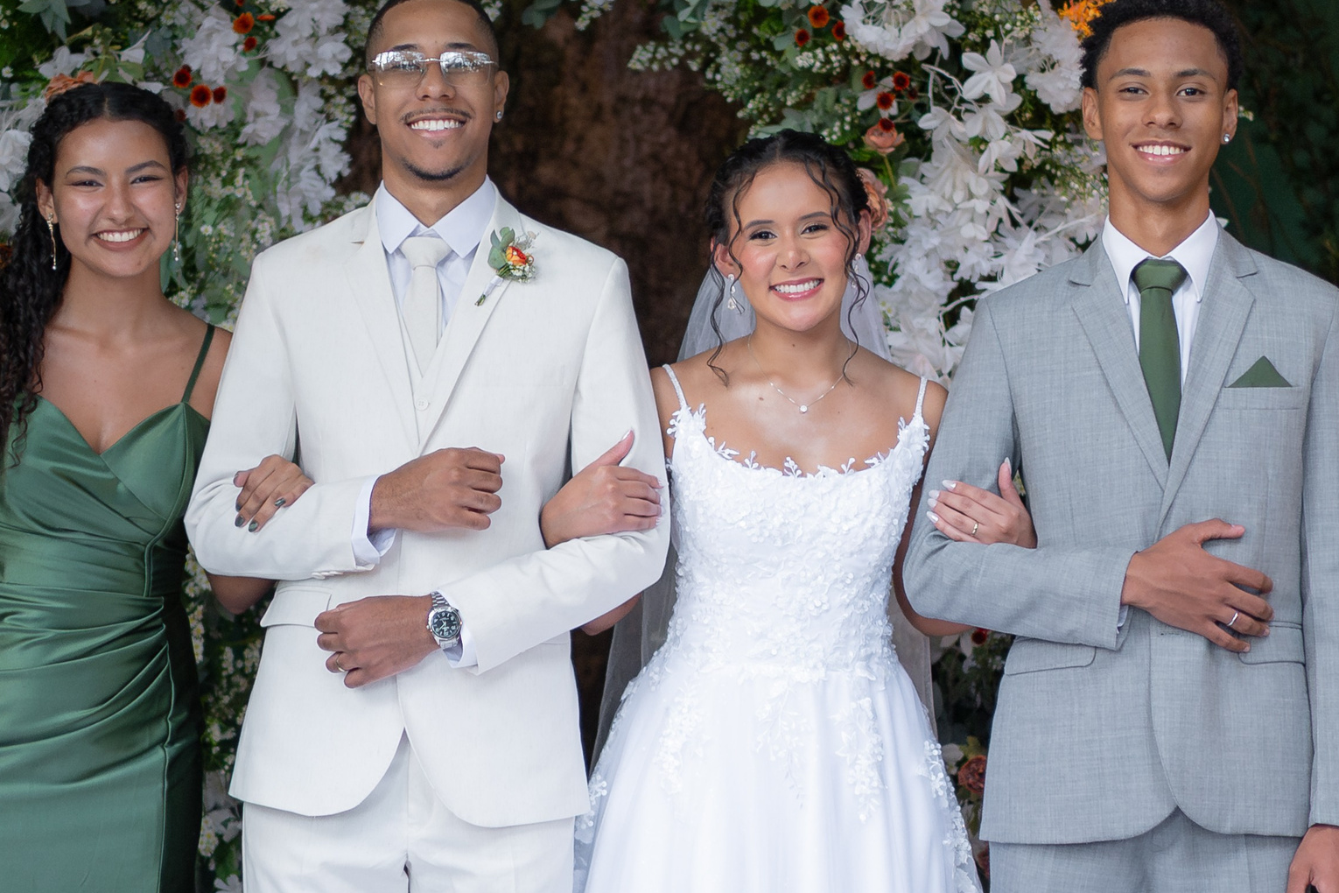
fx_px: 3347
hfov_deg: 22.6
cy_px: 453
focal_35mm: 90
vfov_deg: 15.2
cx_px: 569
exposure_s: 1/400
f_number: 1.4
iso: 1000
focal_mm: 35
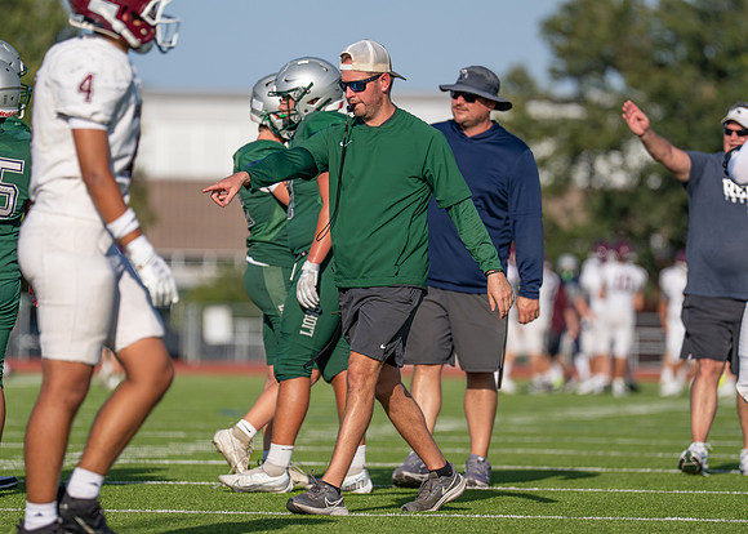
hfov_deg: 6.3
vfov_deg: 4.5
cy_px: 281
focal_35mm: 321
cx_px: 353
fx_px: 6819
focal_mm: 200
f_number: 2.8
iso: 160
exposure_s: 1/3200
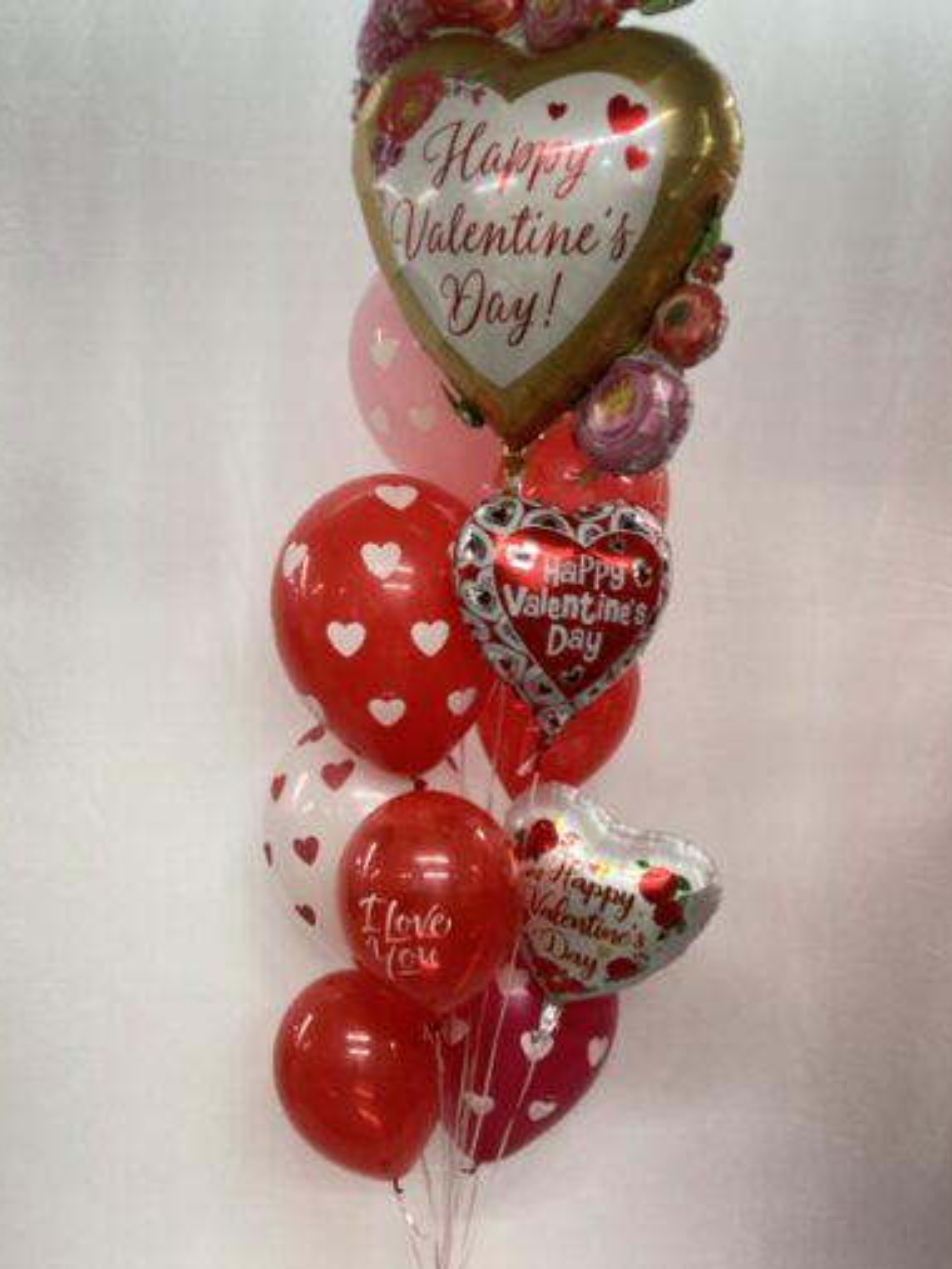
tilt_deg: -5.2
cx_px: 436
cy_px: 695
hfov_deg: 39.7
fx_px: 1319
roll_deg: -1.7
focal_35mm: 36
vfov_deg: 51.3
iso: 125
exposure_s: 1/60
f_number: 1.8
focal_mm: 3.99
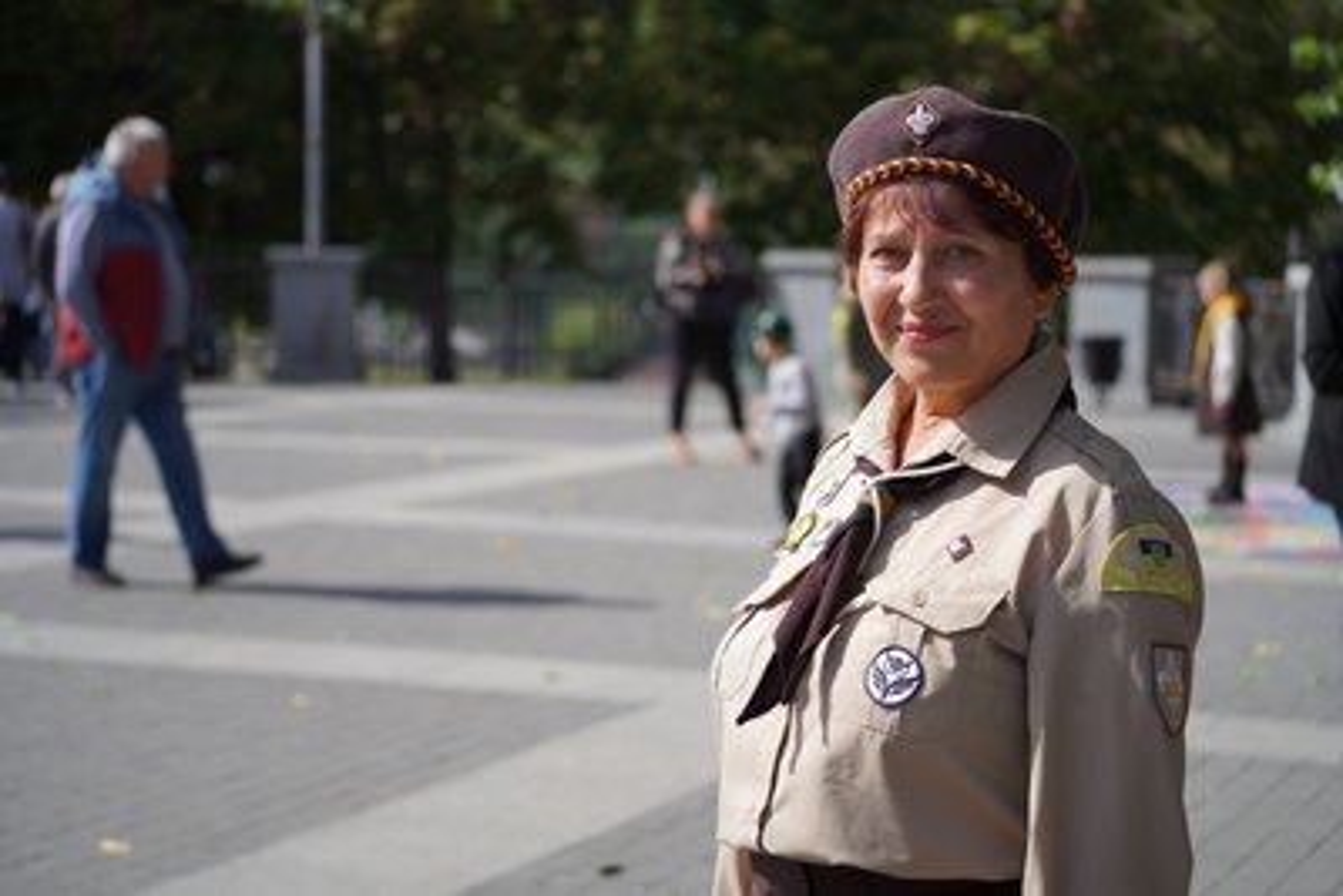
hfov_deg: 24.8
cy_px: 448
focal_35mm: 82
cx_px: 672
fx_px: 3060
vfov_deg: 16.7
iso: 125
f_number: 4.5
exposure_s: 1/640
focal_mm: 82
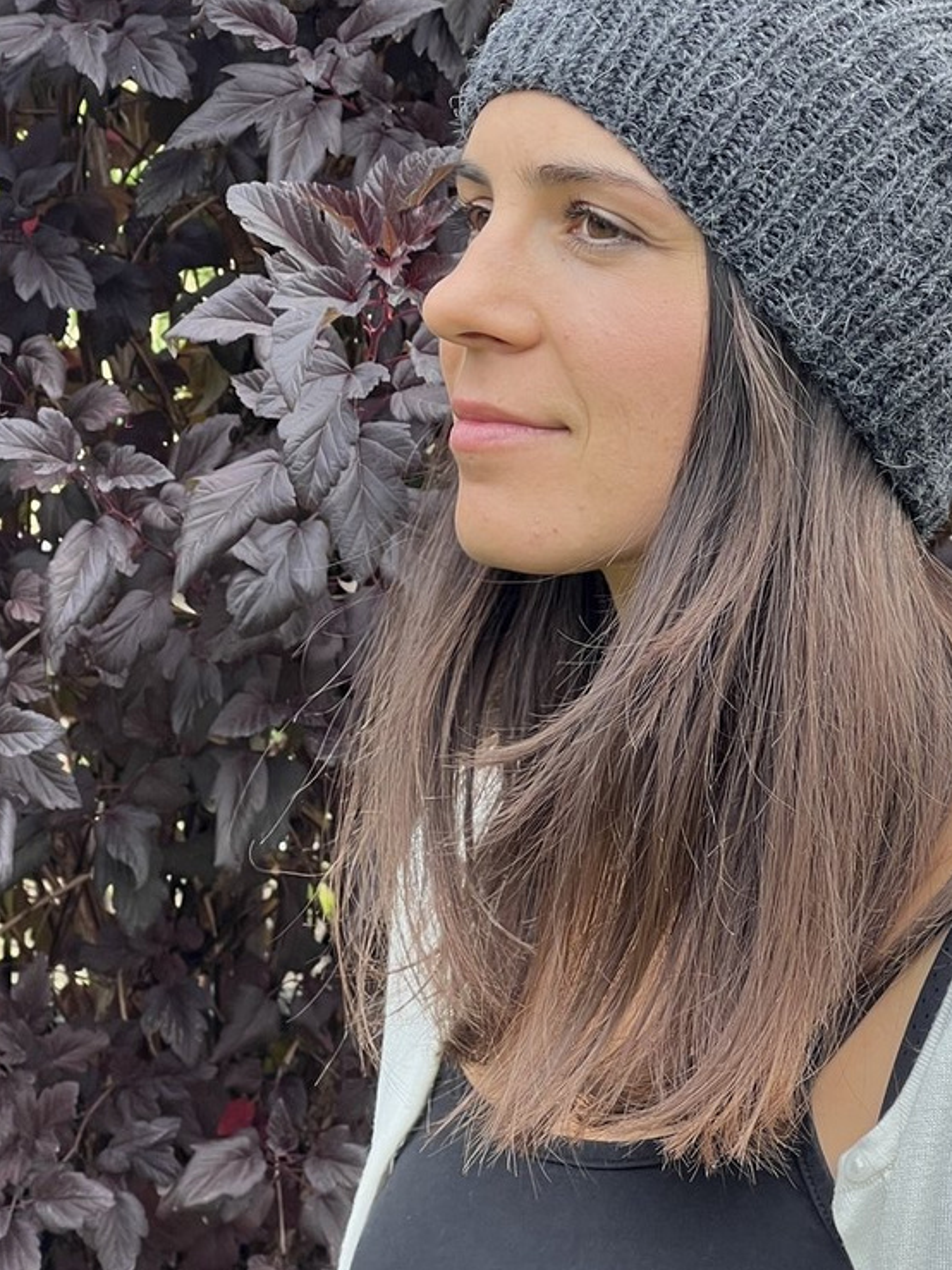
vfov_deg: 15.8
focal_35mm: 125
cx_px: 497
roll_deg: -0.6
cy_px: 526
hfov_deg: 11.9
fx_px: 4585
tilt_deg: -4.3
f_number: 2.8
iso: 32
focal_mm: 9
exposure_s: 1/99
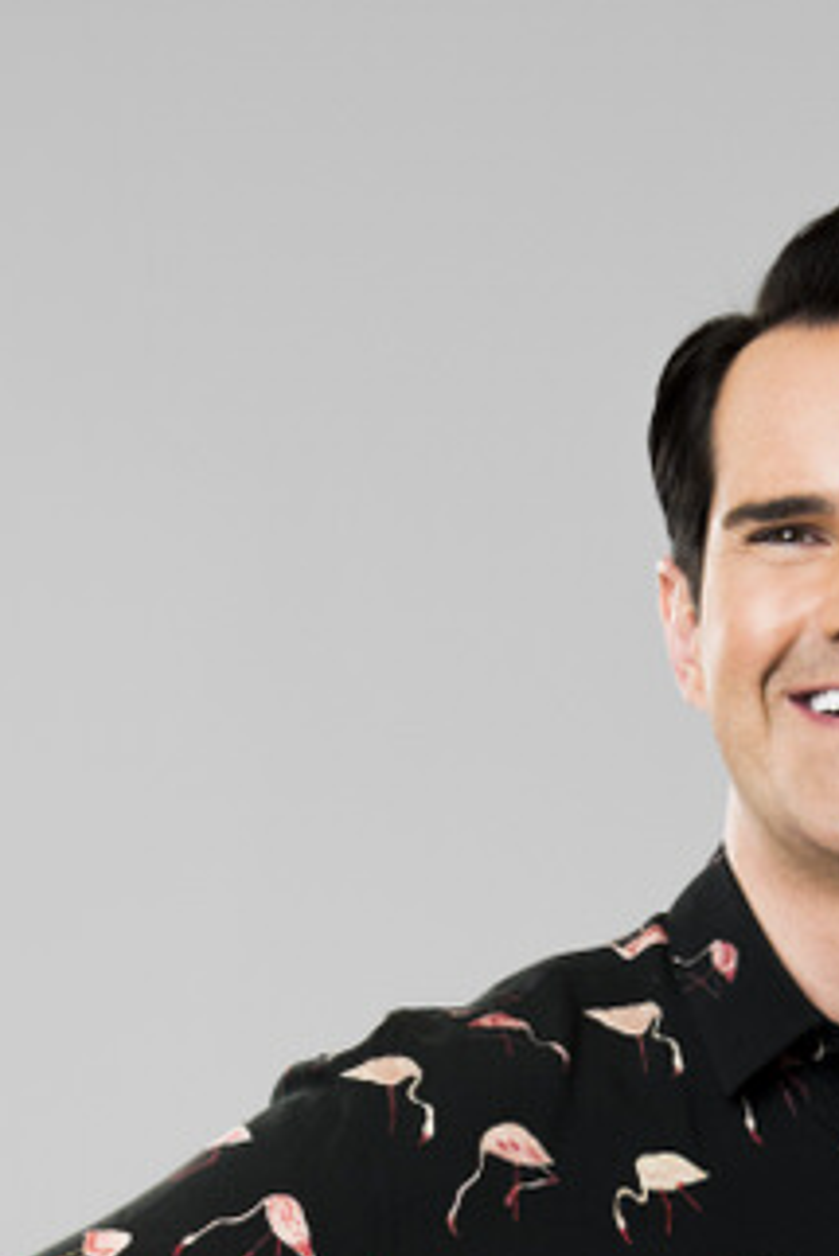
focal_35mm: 134
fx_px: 4679
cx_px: 724
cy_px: 1603
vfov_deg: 14.7
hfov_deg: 10.2
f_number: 7.1
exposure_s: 1/160
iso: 160
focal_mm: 48
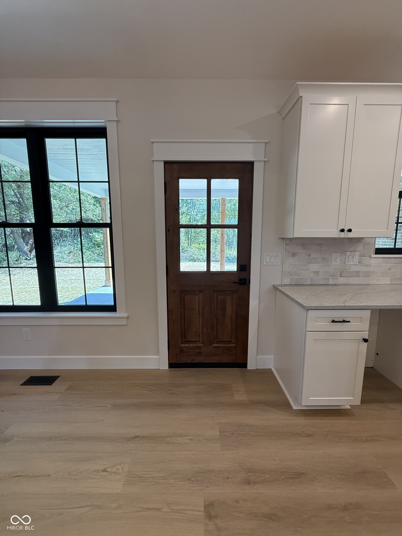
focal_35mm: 14
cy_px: 268
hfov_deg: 85.7
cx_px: 201
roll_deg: -1.1
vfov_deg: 102.1
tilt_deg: -8.4
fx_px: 217
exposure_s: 1/120
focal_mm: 2.22
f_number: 2.2
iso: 100
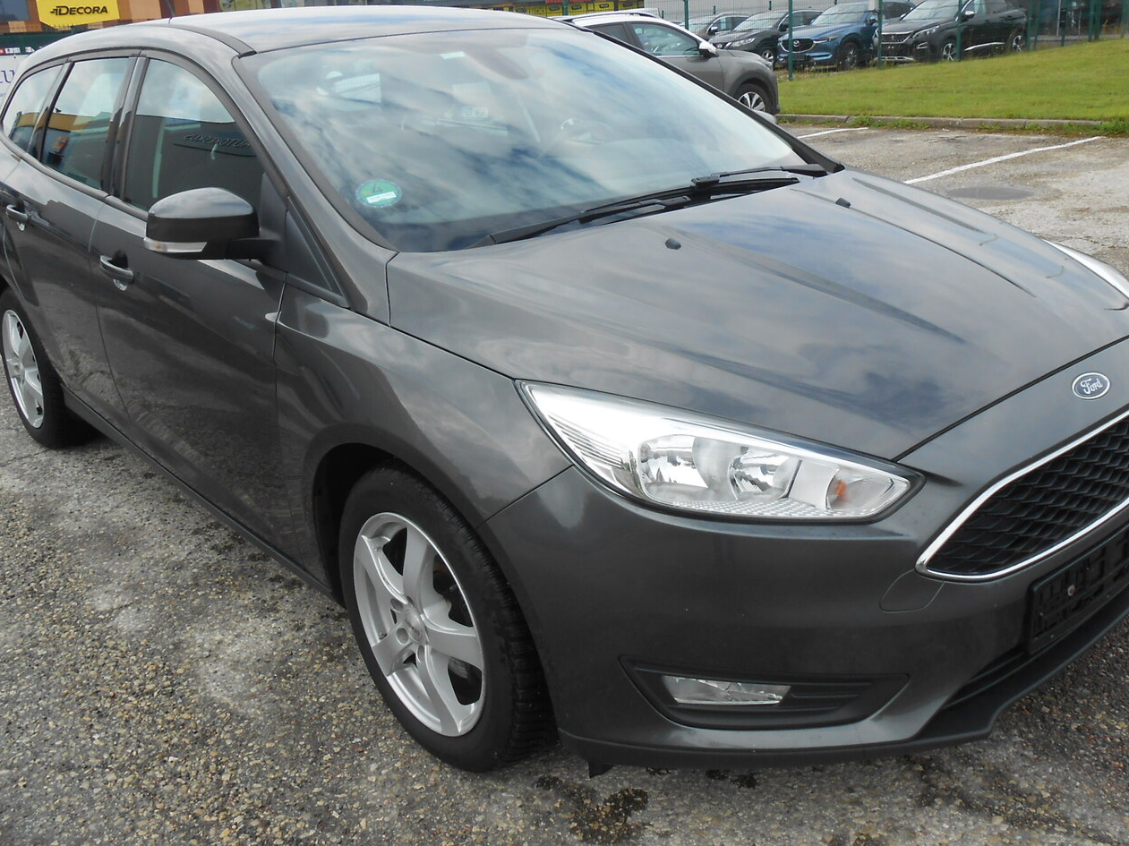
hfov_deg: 55.4
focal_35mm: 33
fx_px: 1076
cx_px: 577
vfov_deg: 42.9
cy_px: 378
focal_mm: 4.6
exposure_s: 1/500
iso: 80
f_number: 3.5
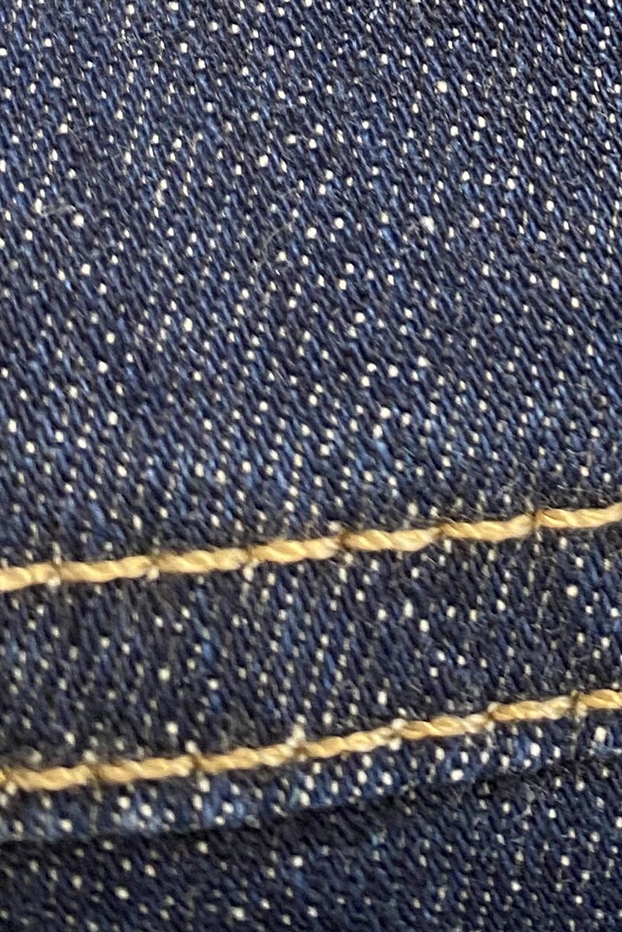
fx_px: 2203
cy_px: -293
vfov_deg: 21.5
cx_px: 954
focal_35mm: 85
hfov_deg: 14.8
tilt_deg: -84.5
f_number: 1.8
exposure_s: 1/50
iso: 64
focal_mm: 4.25
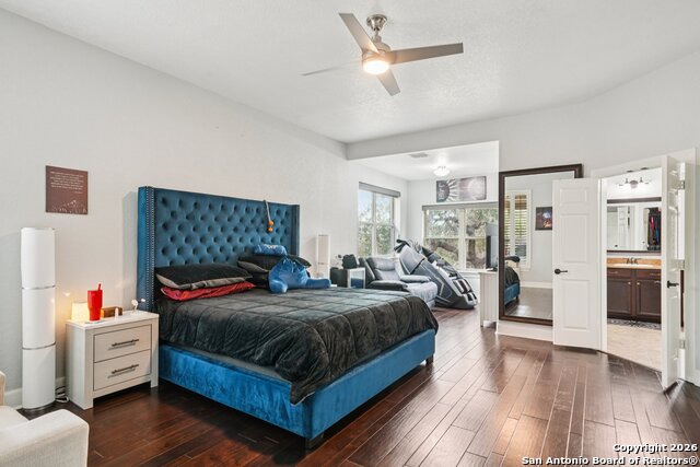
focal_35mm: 18
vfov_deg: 67.4
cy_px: 234
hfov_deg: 90.0
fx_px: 350
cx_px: 350
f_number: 9
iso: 800
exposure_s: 1/6
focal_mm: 18
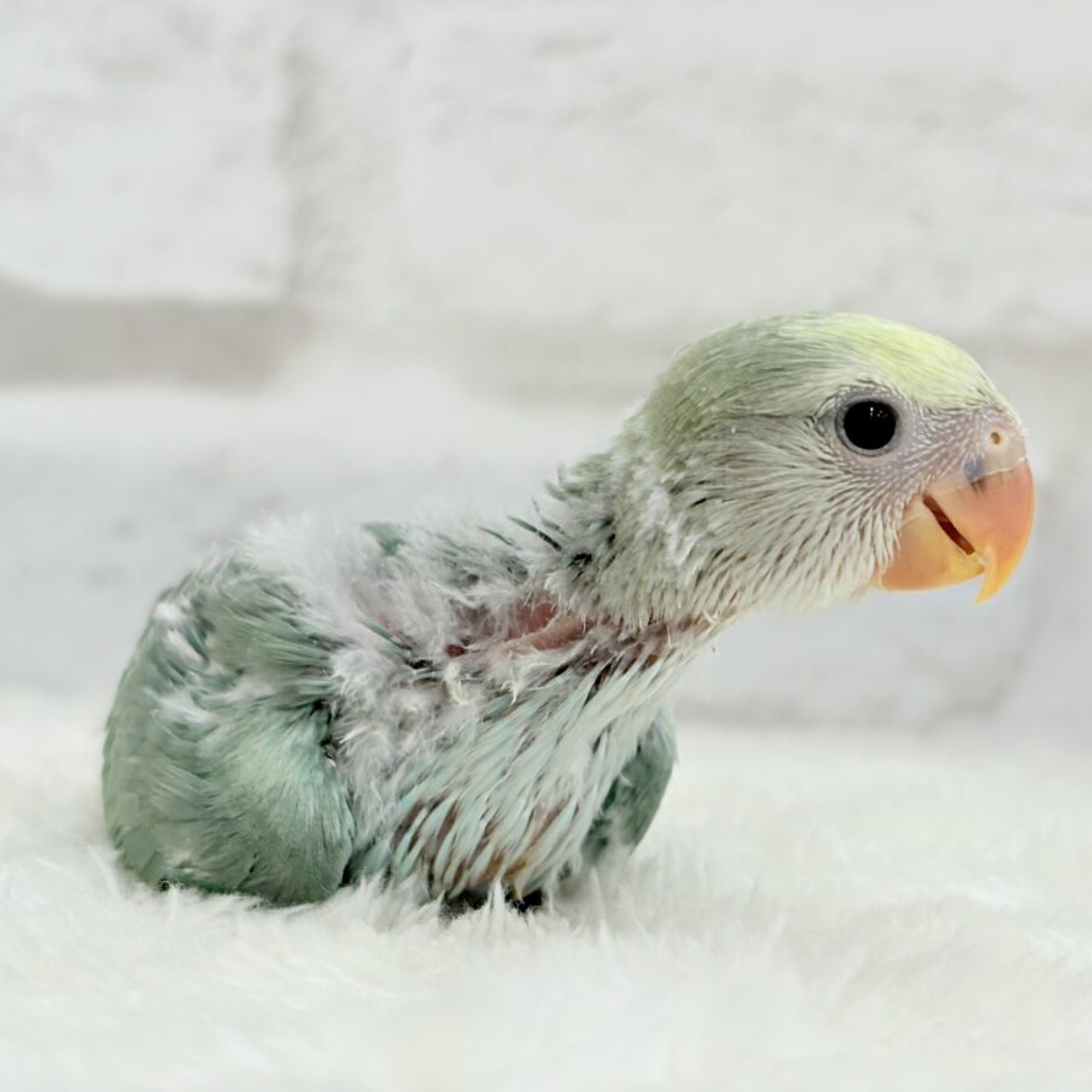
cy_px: 541
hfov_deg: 27.7
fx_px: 2213
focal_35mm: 62
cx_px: 613
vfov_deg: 27.7
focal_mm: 5.96
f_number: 1.6
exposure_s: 1/100
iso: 64
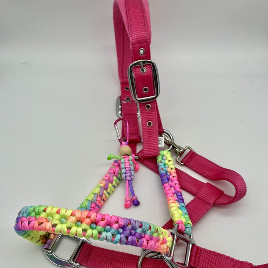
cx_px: 134
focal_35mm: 31
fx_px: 272
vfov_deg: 52.1
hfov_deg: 52.5
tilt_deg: -55.3
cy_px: 163
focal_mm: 5.1
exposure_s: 1/1075
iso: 50
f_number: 1.6
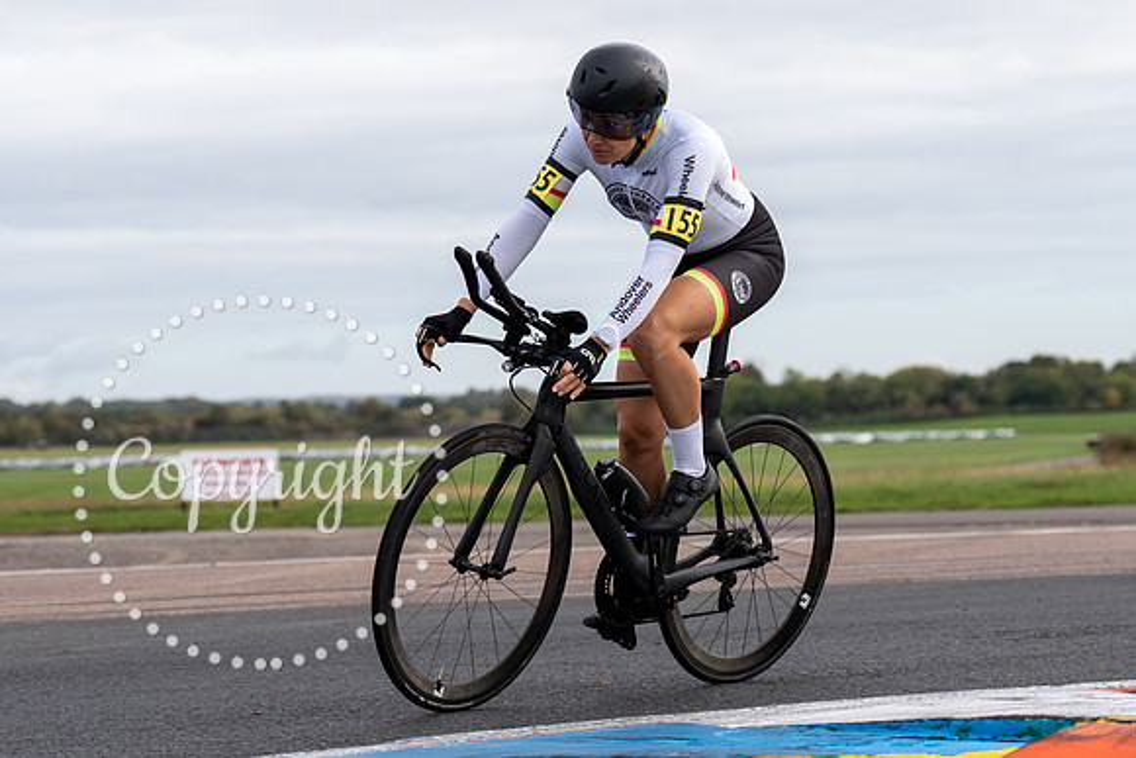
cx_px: 576
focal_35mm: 122
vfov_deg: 11.3
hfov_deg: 16.8
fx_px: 3845
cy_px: 357
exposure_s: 1/1000
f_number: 3.5
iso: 125
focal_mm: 75
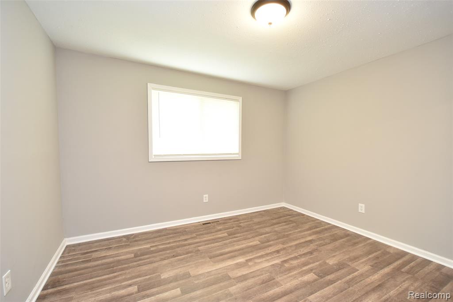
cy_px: 151
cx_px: 226
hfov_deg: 100.4
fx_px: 189
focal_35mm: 15
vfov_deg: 77.4
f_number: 4.5
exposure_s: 1/13
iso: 250
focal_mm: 10
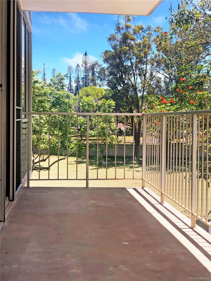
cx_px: 106
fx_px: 463
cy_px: 140
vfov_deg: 33.8
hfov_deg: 25.7
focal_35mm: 57
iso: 20
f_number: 2.8
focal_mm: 6.6
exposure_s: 1/1143
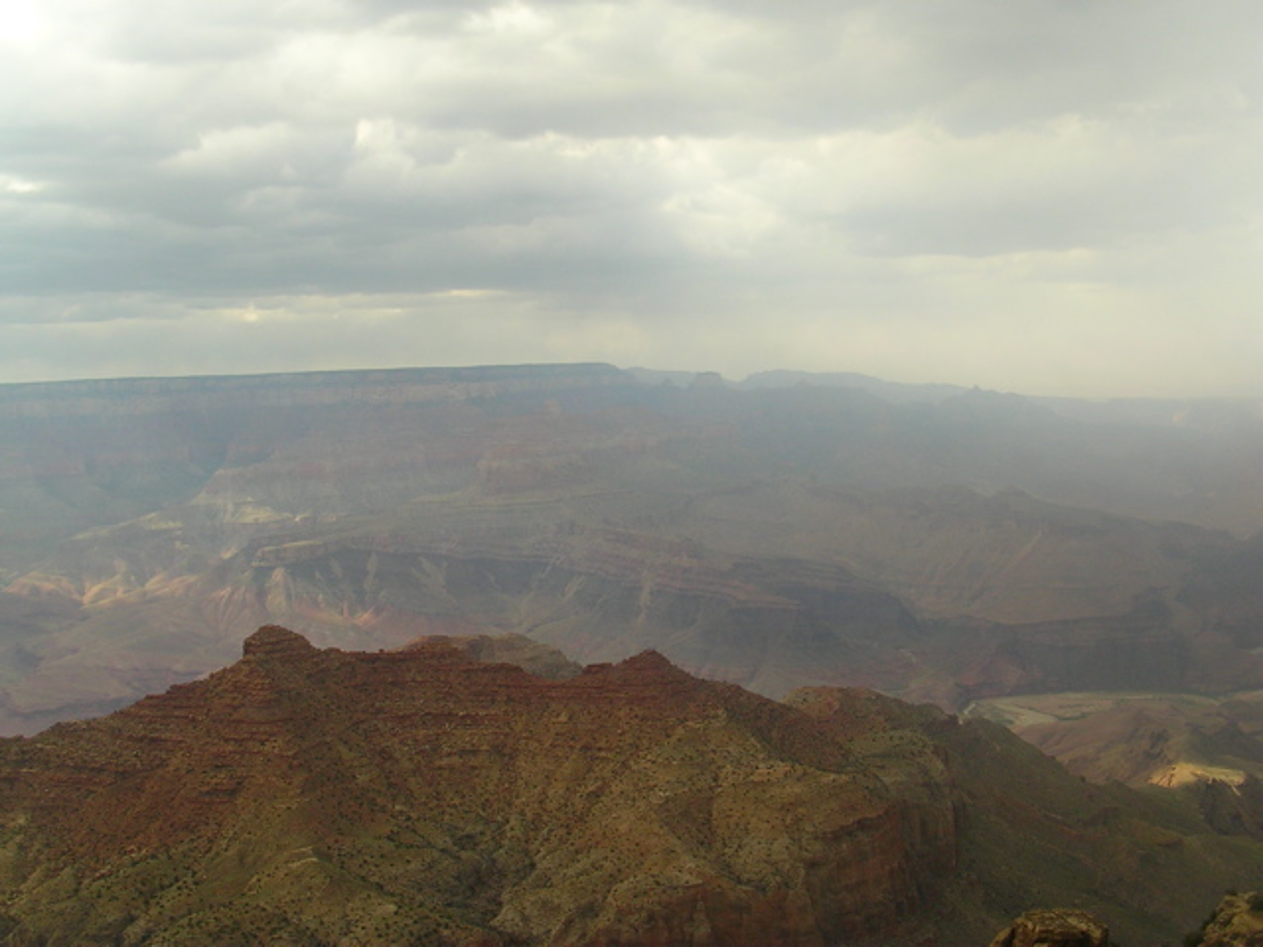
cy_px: 474
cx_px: 632
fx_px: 1386
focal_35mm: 38
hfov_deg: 49.0
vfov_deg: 37.7
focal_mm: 5.8
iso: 50
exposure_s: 1/132
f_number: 5.6
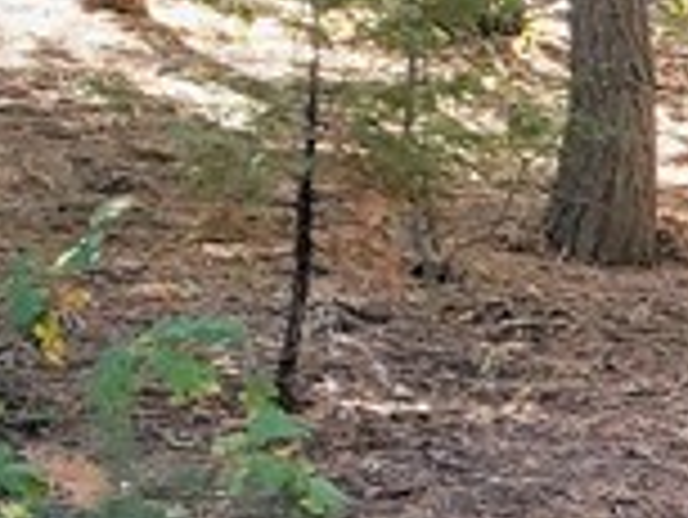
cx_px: 1970
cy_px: 928
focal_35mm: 174
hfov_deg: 9.3
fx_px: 3461
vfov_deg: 8.2
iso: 64
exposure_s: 1/50
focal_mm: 4.3
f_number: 2.4
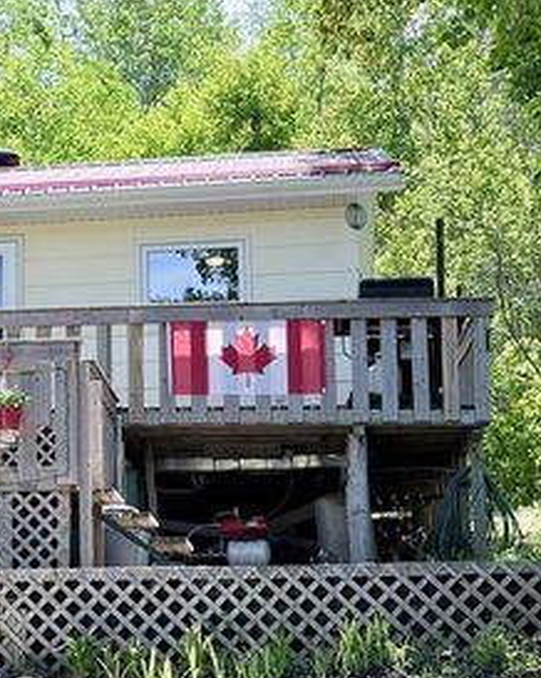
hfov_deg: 16.1
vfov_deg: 20.6
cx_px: -47
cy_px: 374
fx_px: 1863
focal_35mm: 93
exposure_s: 1/861
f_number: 1.6
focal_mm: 5.96
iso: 40
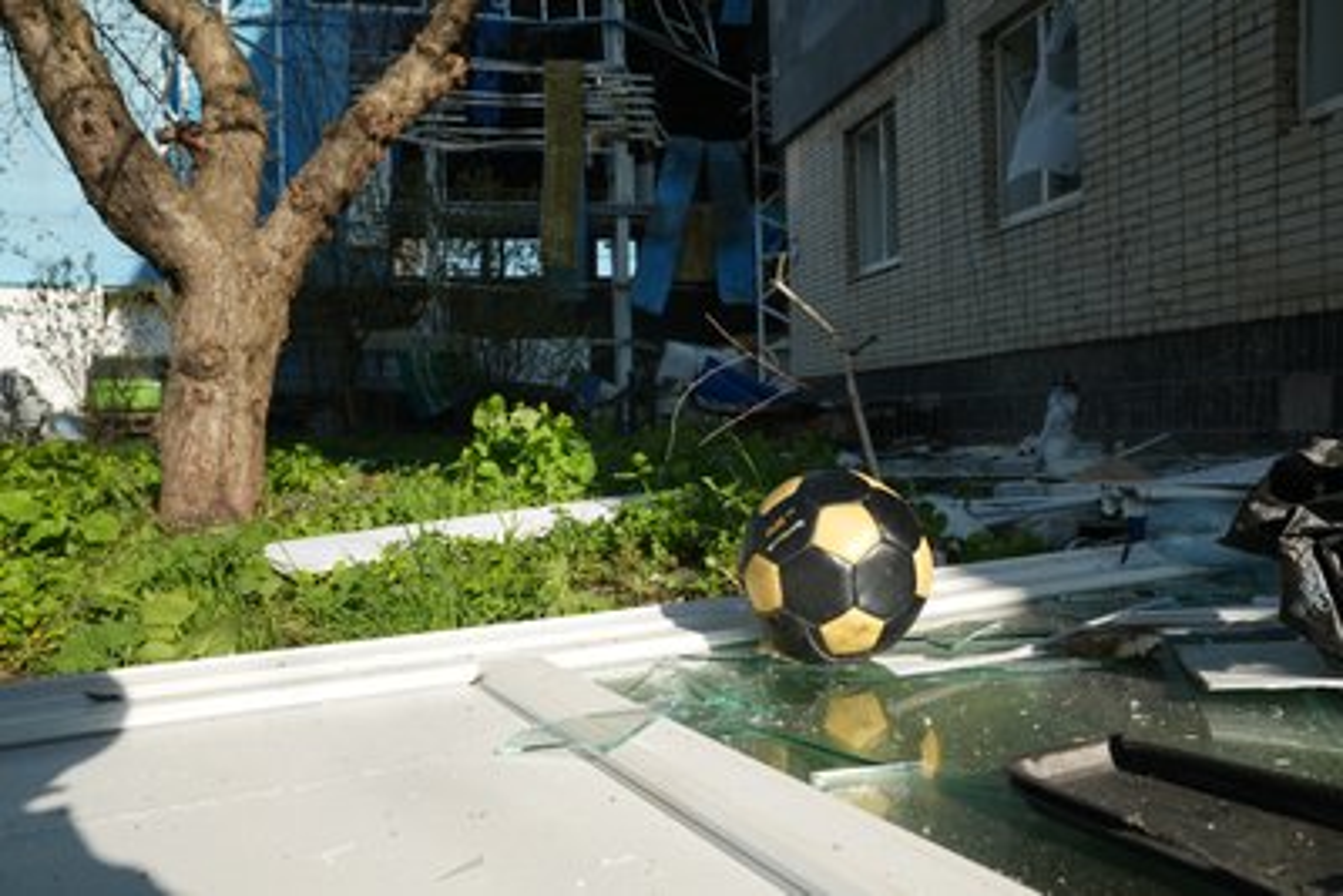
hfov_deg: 63.6
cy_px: 448
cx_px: 672
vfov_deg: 45.0
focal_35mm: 29
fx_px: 1082
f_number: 9
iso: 200
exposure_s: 1/125
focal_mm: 29
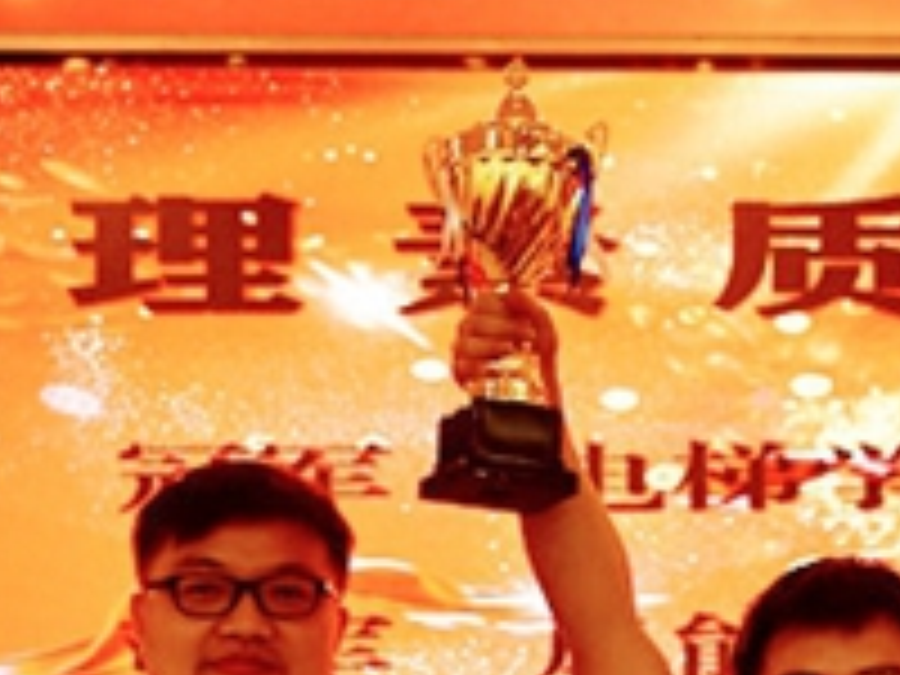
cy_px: 734
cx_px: 670
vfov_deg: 11.2
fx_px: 3406
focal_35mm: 131
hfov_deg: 15.0
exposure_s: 1/80
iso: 640
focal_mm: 26
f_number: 5.6
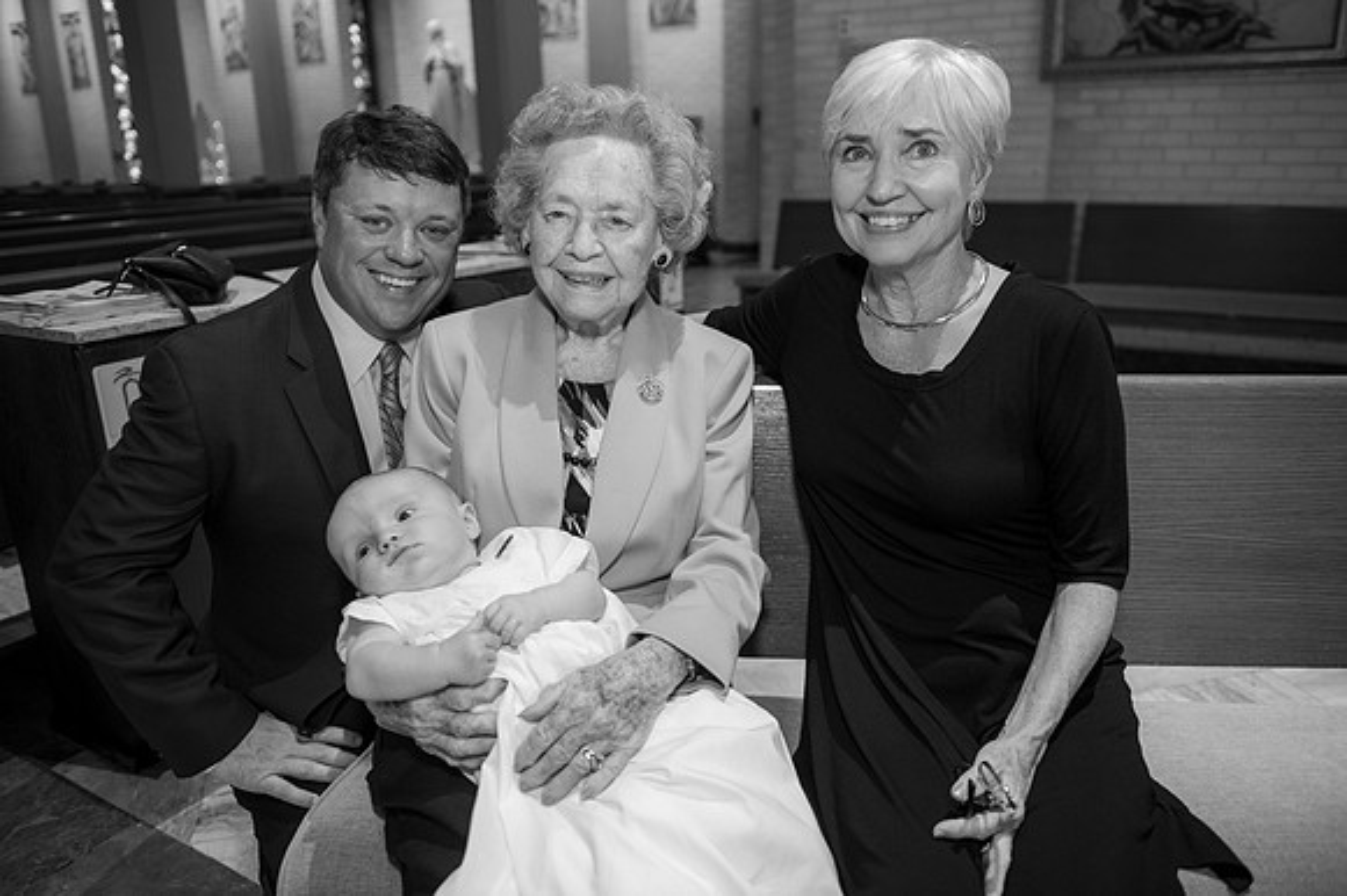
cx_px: 674
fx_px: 1010
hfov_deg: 67.4
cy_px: 448
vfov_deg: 47.9
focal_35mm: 27
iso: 1000
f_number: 2.8
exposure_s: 1/100
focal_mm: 27
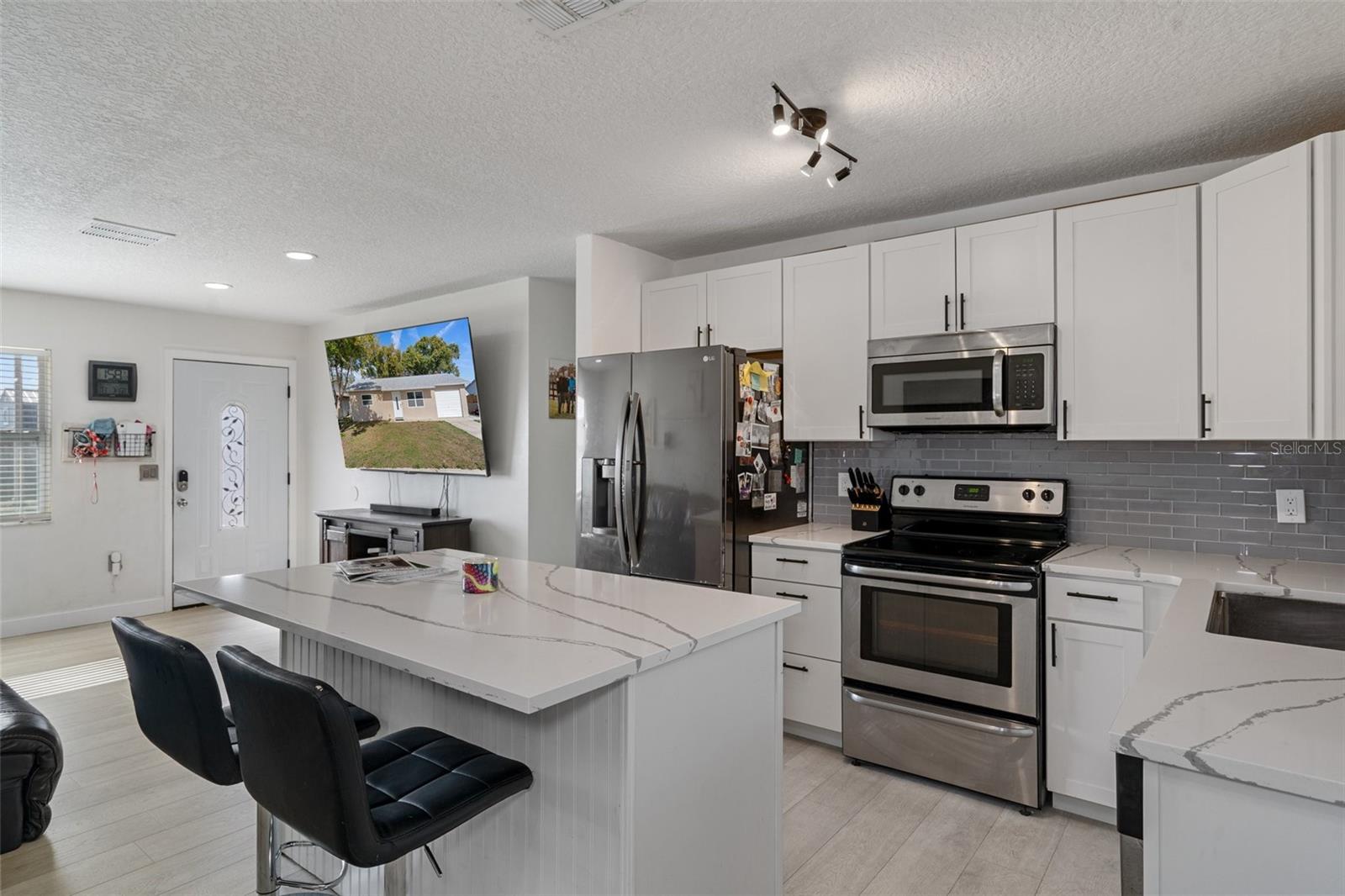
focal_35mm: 19
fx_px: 710
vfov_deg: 64.5
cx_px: 672
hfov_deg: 86.9
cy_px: 448
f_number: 8
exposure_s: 1/2
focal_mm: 19
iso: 320
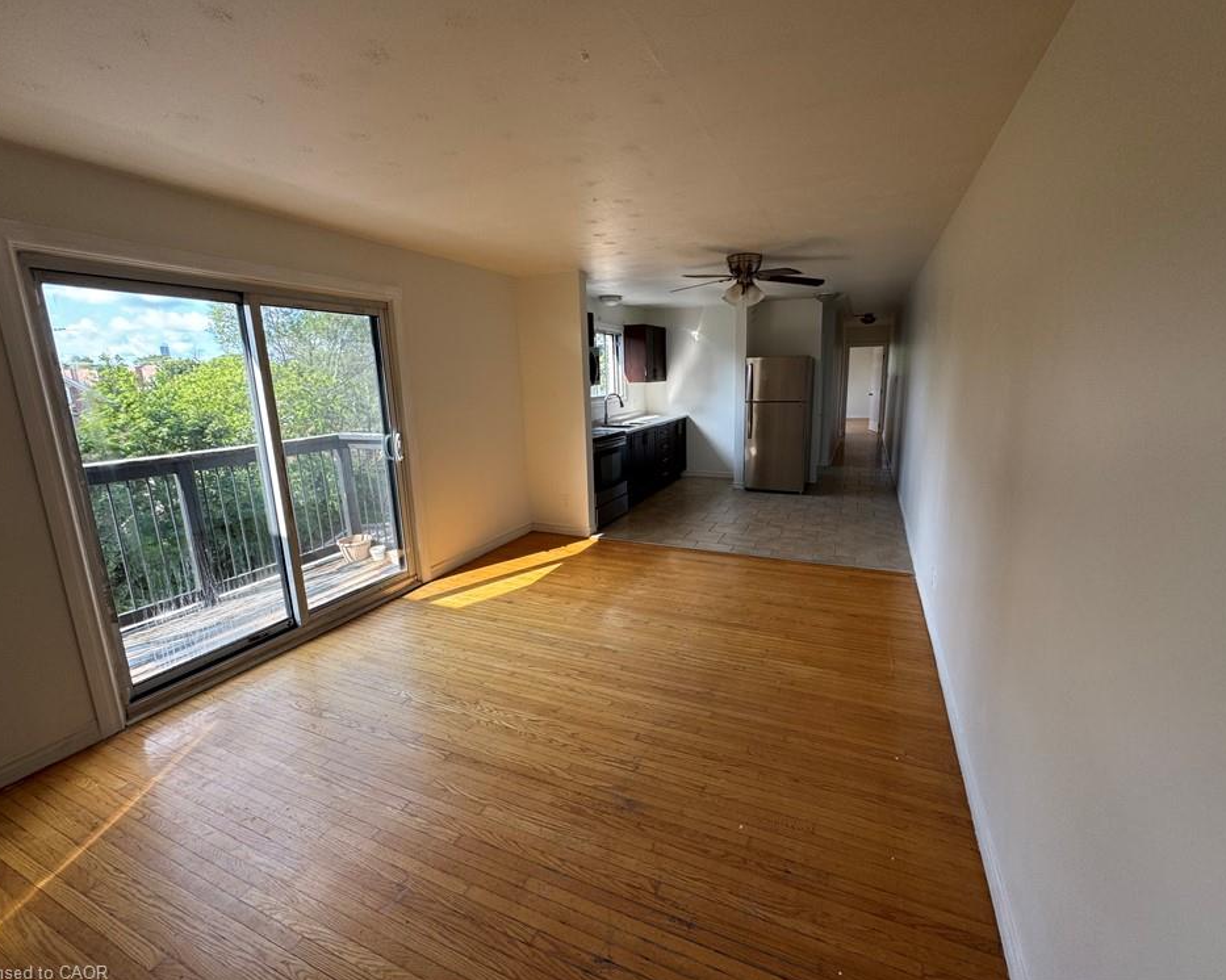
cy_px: 481
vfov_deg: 84.0
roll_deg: +1.3
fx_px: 544
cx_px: 633
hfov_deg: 96.8
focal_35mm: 15
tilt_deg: -9.8
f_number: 2.2
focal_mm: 2.22
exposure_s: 1/99
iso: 50
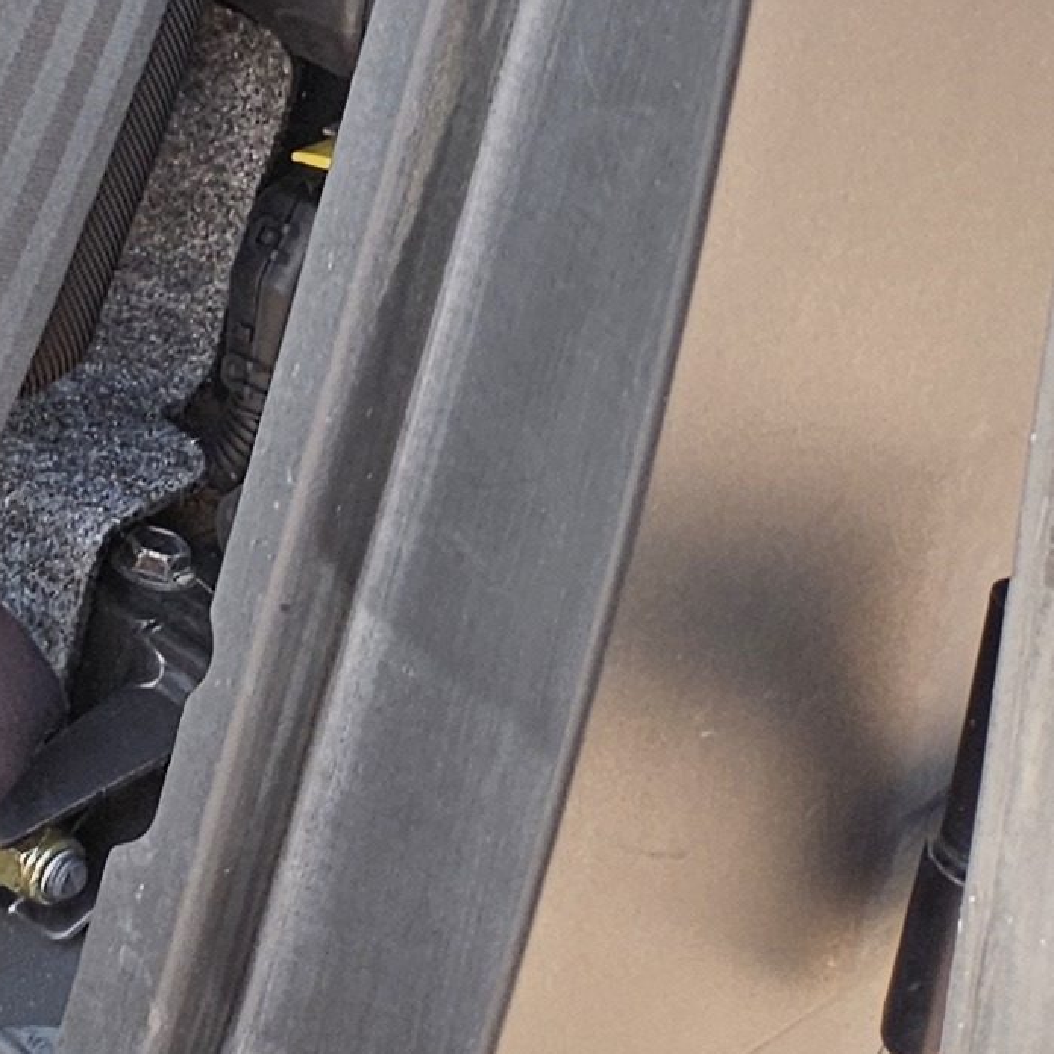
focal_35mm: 117
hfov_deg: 11.8
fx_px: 4030
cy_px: -497
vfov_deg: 14.0
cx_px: -1567
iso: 25
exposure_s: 1/201
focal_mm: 5.4
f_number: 1.8
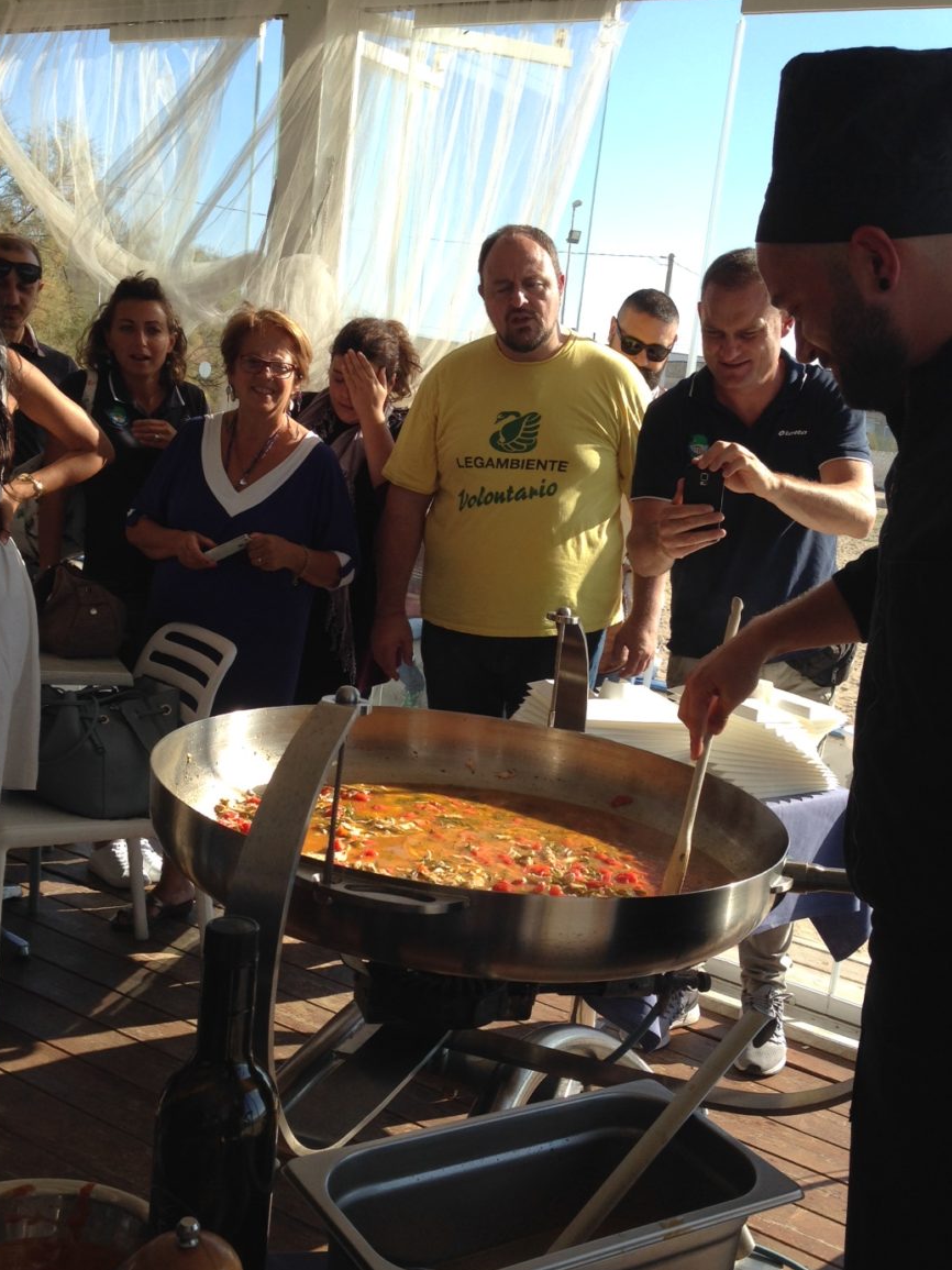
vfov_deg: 47.8
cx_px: 514
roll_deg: -7.7
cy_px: 691
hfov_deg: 36.8
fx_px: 1430
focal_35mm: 39
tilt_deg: -12.6
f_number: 2.4
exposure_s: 1/847
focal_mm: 4.12
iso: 50
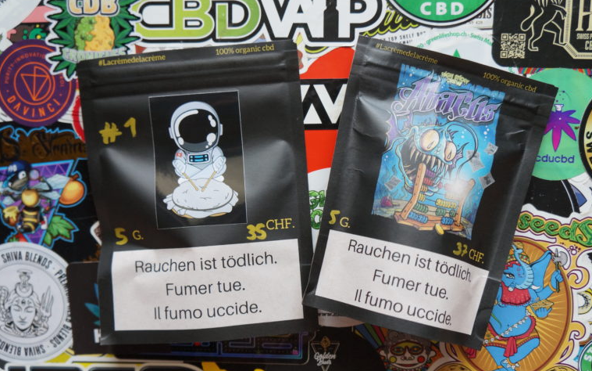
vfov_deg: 38.9
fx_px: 525
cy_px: 196
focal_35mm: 33
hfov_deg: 58.9
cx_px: 297
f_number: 4
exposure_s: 1/320
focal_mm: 21
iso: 800
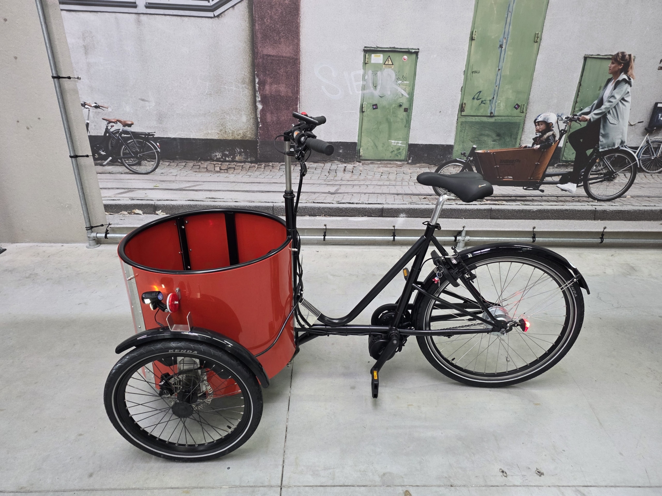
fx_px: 440
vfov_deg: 58.9
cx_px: 331
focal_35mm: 23
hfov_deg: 73.9
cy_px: 248
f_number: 1.7
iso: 250
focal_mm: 6.3
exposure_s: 1/100
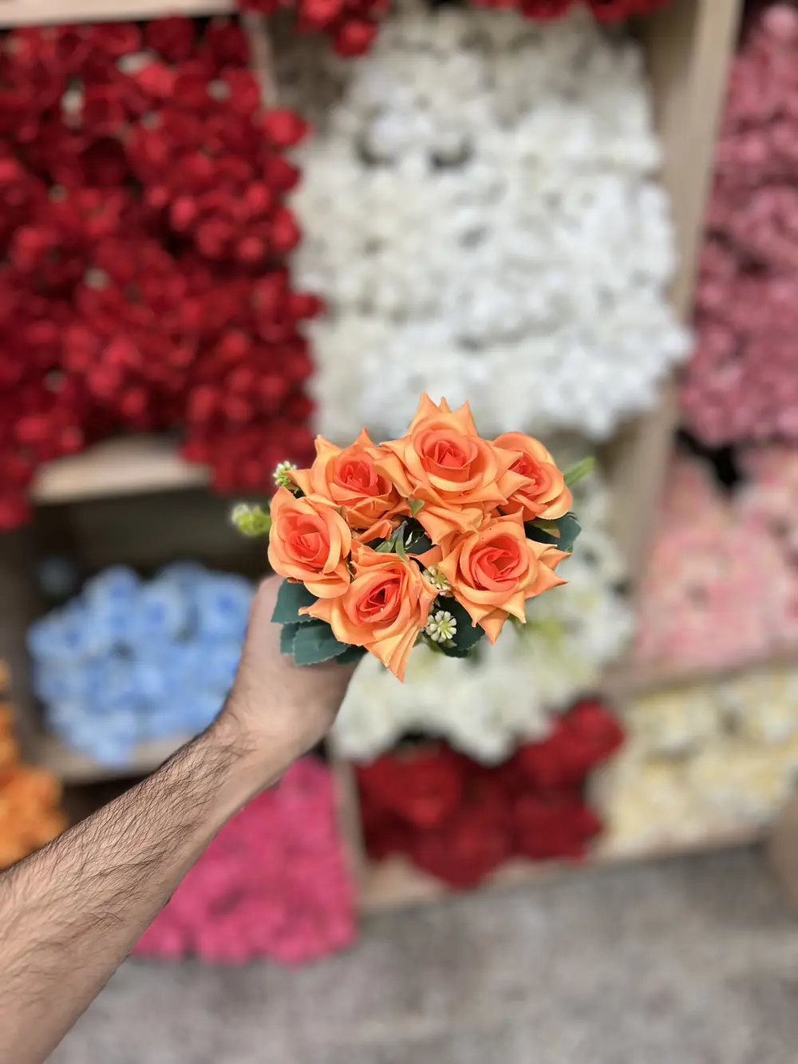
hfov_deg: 53.1
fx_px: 799
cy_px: 532
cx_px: 399
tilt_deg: -33.0
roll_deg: +2.9
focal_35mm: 26
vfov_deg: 67.3
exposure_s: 1/100
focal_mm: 5.7
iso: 40
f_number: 1.5
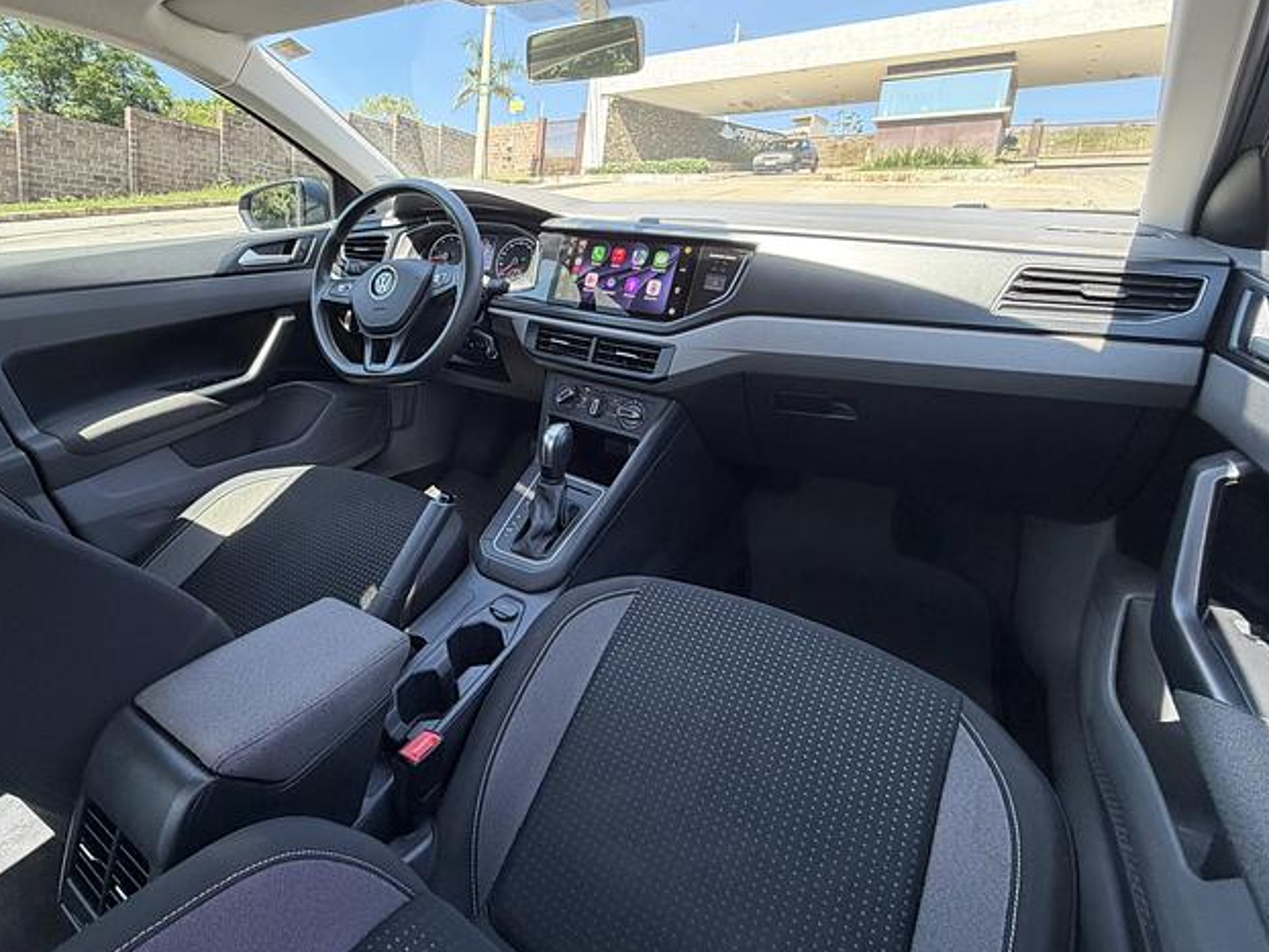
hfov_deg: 86.4
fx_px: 660
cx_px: 496
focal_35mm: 18
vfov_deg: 70.9
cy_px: 379
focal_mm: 2.22
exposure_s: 1/121
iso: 200
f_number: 2.2
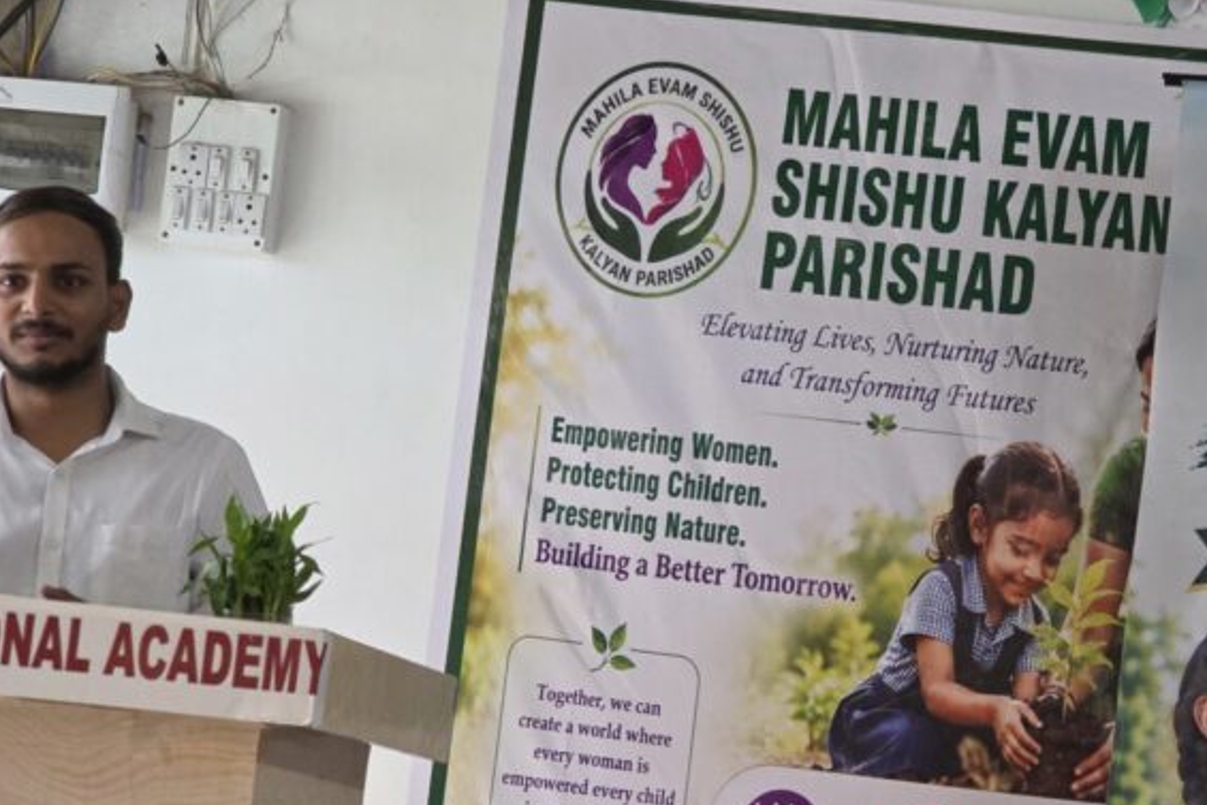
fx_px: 4359
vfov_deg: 10.6
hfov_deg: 15.7
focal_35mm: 130
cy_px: 491
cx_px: 902
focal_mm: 7.9
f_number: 2.4
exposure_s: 1/100
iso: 320
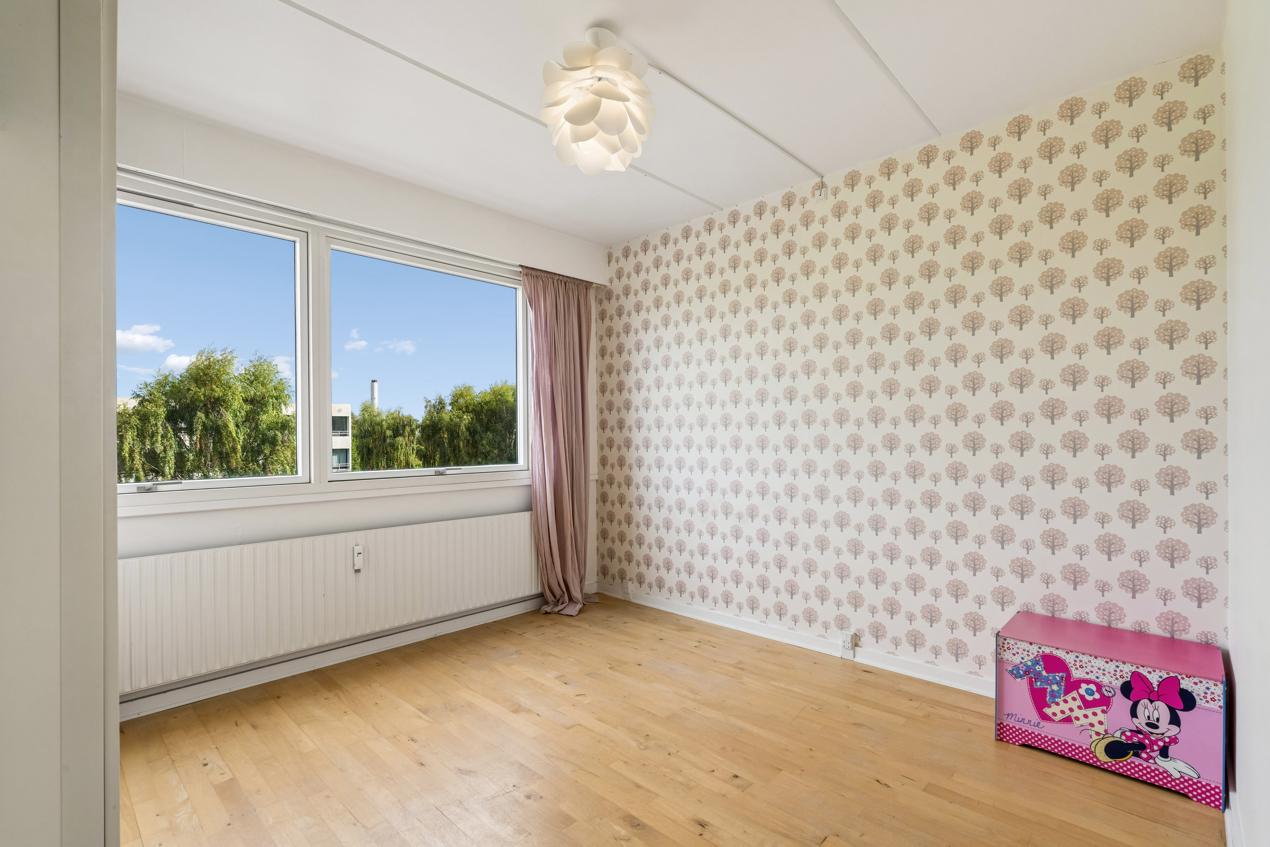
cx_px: 635
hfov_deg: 96.7
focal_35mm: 16
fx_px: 564
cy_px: 424
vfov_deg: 73.7
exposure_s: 1/80
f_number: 10
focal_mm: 16
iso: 200
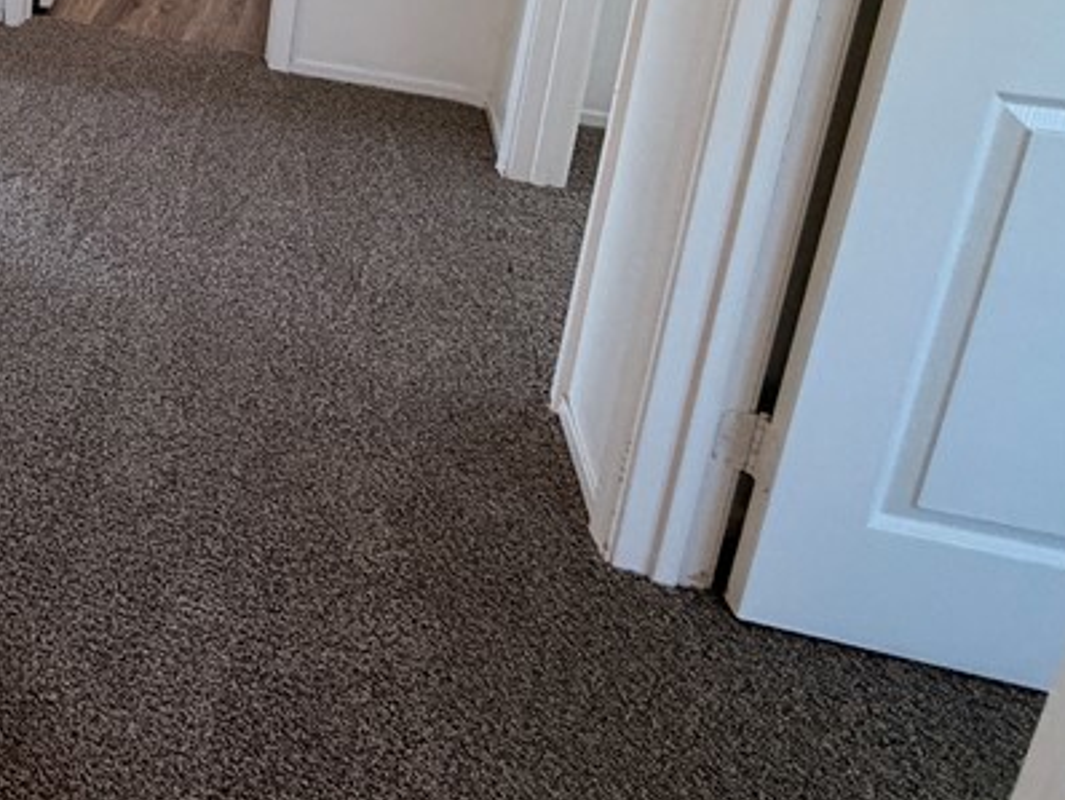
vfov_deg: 33.7
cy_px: -112
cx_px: -96
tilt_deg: -16.6
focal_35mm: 36
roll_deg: -0.9
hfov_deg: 41.4
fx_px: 1108
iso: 160
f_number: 2.2
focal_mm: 2.22
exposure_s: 1/120
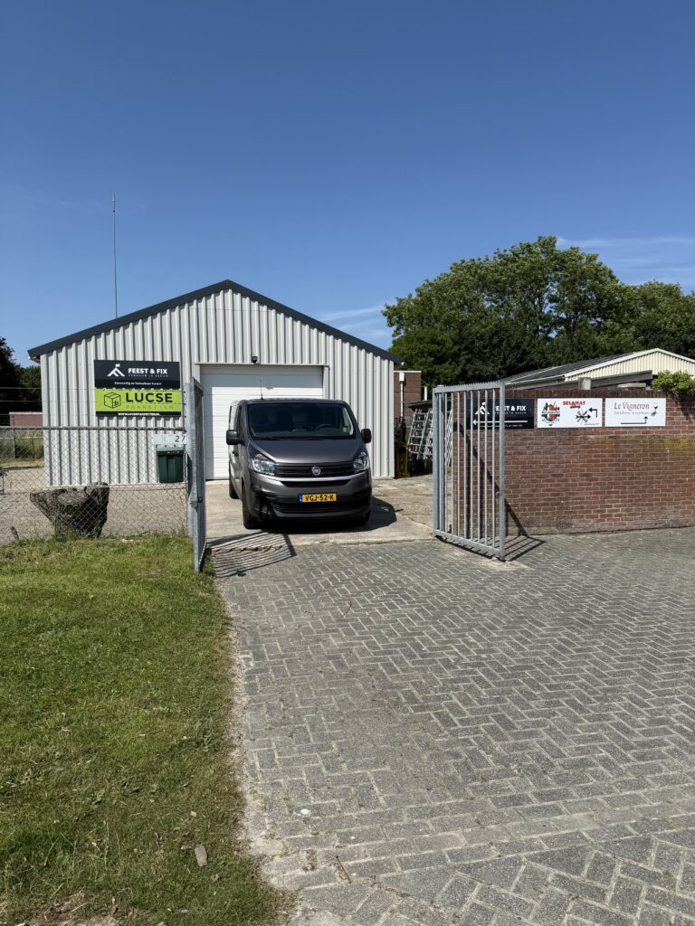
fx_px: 642
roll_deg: +0.4
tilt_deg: -2.1
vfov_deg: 71.6
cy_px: 463
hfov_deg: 56.8
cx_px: 348
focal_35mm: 24
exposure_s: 1/7353
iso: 80
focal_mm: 6.76
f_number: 1.78
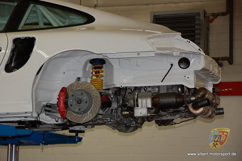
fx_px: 856
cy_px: 80
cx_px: 121
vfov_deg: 10.7
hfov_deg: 16.1
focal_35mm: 128
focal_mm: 85
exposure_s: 1/60
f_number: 5.3
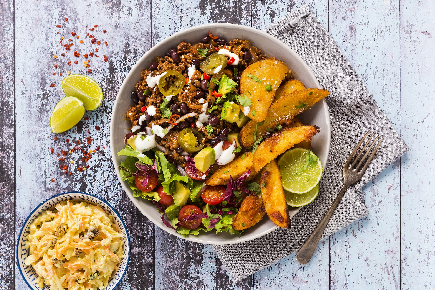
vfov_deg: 24.6
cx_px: 218
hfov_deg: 36.2
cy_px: 145
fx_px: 665
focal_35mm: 55
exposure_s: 1/125
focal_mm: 55
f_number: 13
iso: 100
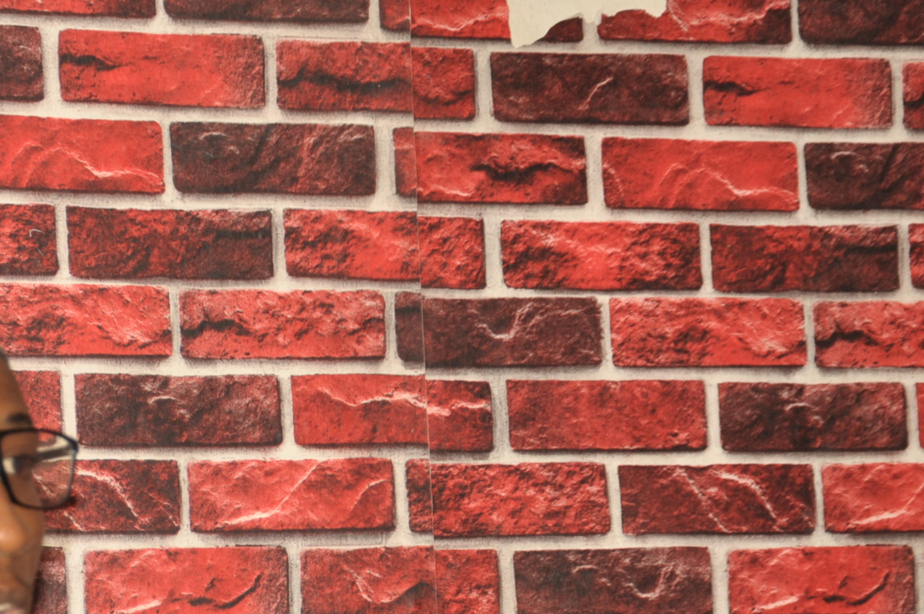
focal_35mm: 146
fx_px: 3743
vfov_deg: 9.3
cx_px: 68
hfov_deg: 13.9
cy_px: 653
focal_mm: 42
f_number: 4.8
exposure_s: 1/60
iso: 200
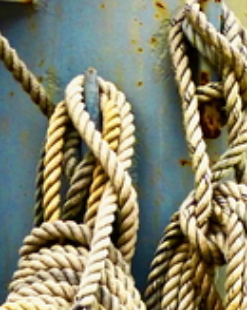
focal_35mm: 223
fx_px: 2042
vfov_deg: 8.4
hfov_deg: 6.9
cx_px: 87
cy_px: 508
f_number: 4.8
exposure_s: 1/500
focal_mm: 11
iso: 100
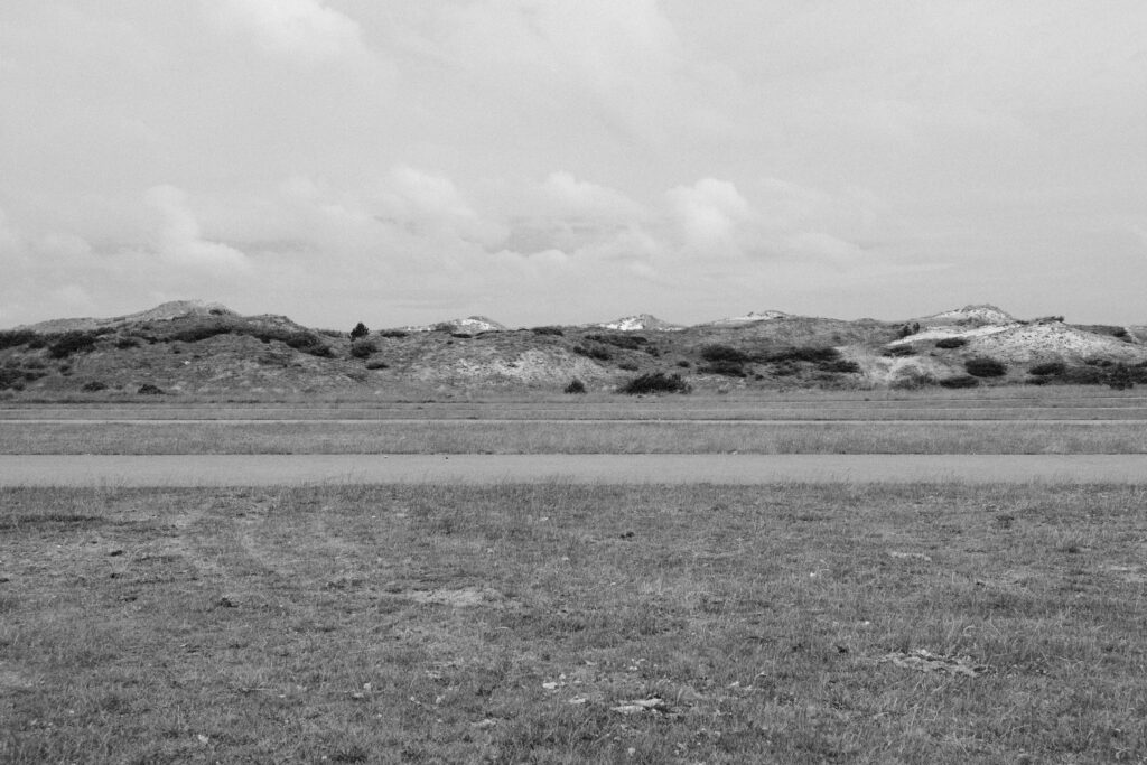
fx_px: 1147
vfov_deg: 36.9
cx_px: 574
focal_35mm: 36
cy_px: 382
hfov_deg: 53.1
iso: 125
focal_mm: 24.1
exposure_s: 1/800
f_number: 5.6
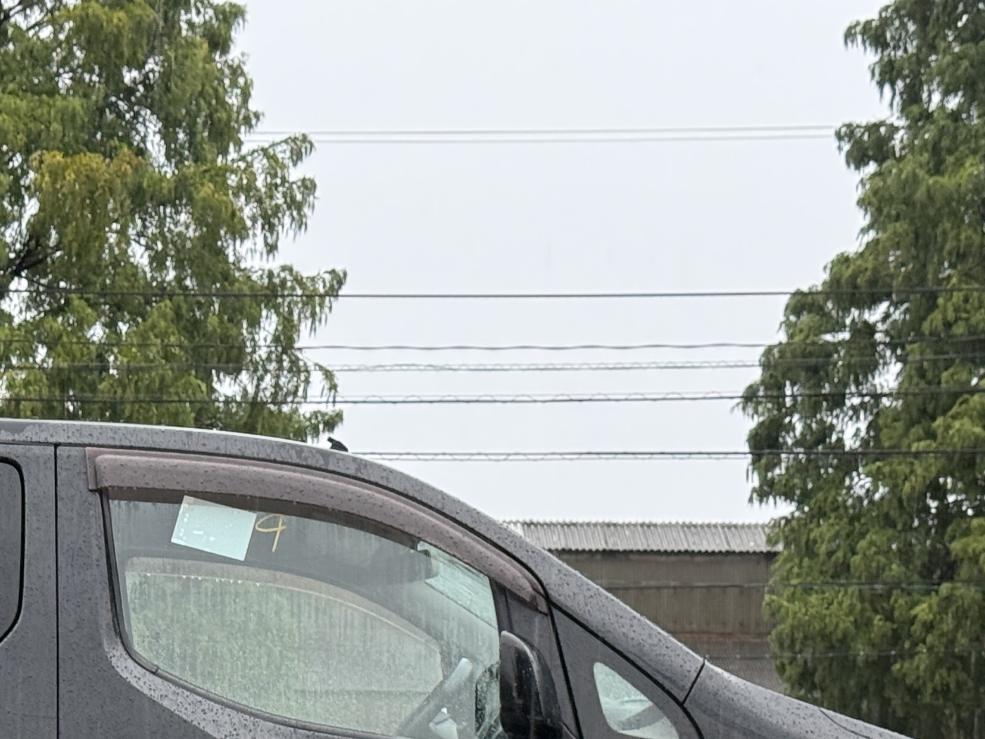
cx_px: 95
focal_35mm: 117
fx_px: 3330
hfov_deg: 16.6
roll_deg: -0.7
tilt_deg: +2.3
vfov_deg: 12.4
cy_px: 861
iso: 160
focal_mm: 6.76
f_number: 1.78
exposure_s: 1/129
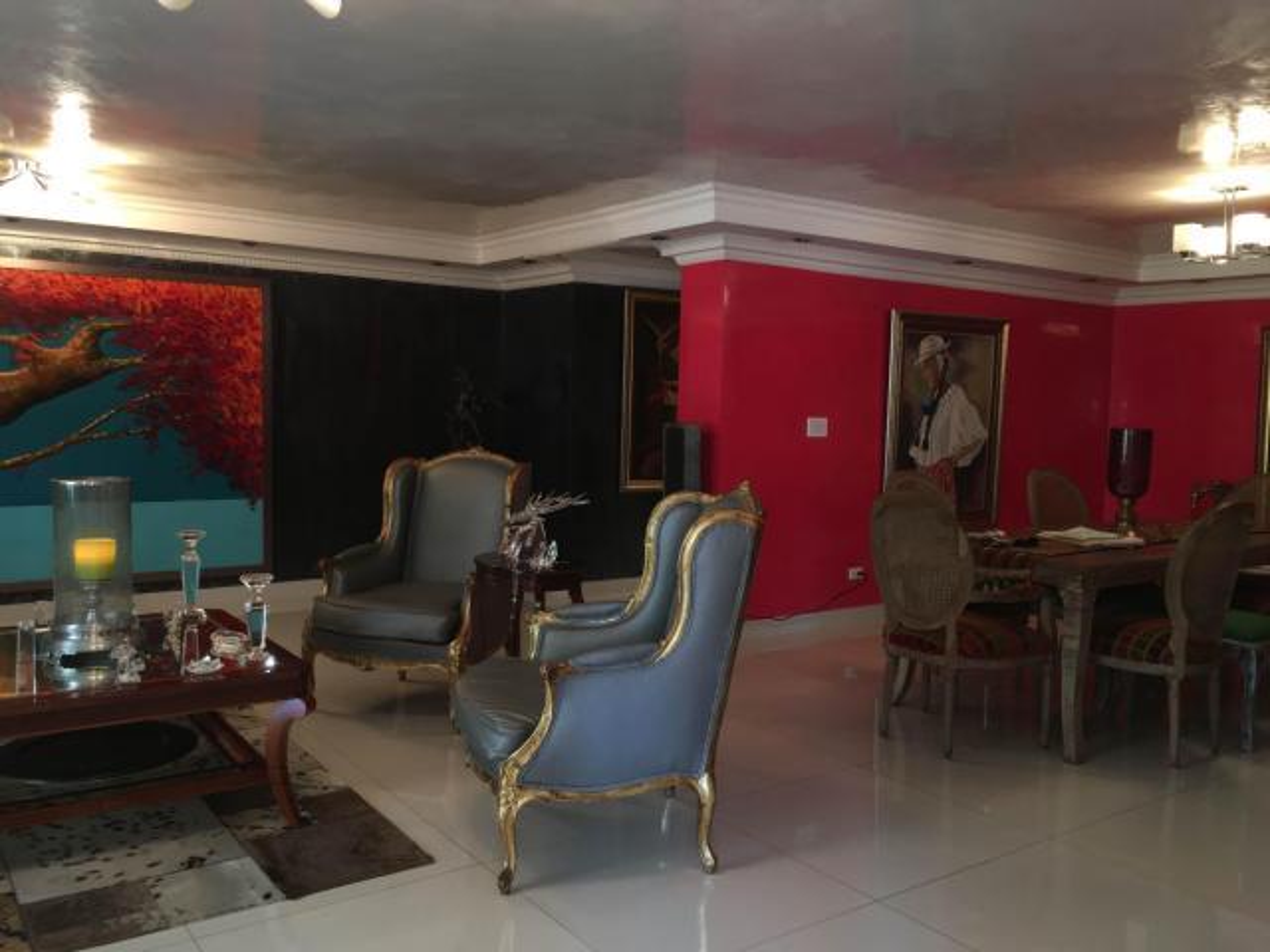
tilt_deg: -2.4
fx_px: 1064
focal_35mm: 29
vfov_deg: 48.2
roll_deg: -1.8
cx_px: 635
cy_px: 476
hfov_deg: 61.7
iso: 100
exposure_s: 1/16
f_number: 2.2
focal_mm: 4.15
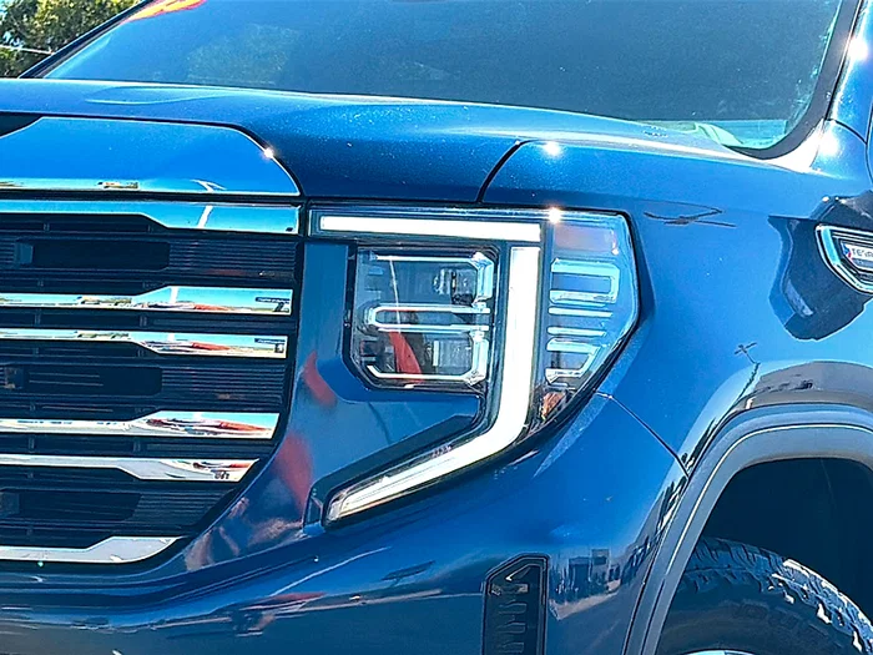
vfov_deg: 15.9
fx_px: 2345
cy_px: 328
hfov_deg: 21.1
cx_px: 436
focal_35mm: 93
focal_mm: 6.86
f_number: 1.78
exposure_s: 1/2315
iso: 100
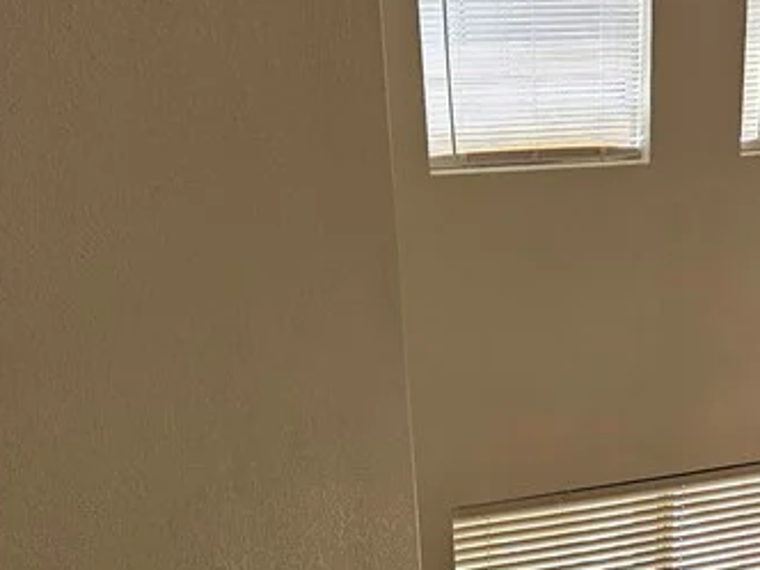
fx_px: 1559
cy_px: 700
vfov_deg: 19.4
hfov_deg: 26.1
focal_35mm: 71
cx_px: 737
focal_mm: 5.4
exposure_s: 1/126
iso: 25
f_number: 1.8
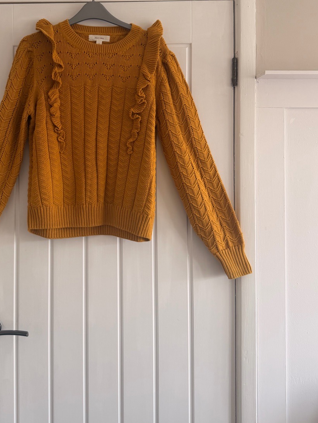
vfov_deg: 52.3
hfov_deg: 40.1
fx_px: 429
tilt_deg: +1.9
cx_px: 103
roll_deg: -0.2
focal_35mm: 35
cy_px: 169
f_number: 1.78
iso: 125
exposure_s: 1/121
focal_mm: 6.76
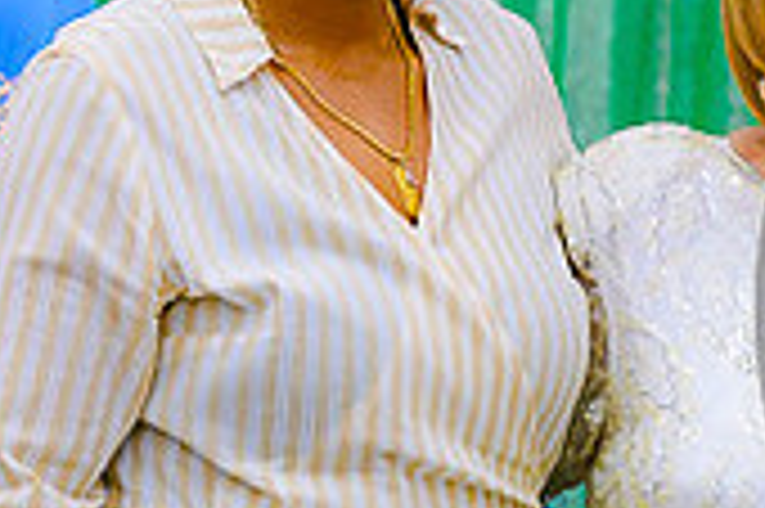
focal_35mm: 424
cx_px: 1277
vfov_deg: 3.2
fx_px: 9001
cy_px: 241
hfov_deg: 4.8
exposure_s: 1/100
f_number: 2.8
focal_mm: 70
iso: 500
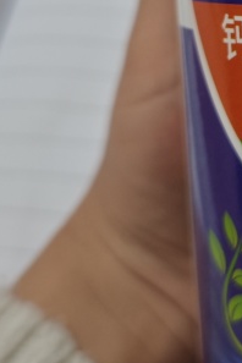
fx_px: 867
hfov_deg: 14.6
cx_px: 384
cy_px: -3
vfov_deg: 22.7
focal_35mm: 86
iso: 200
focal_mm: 6.55
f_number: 1.6
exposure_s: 1/50
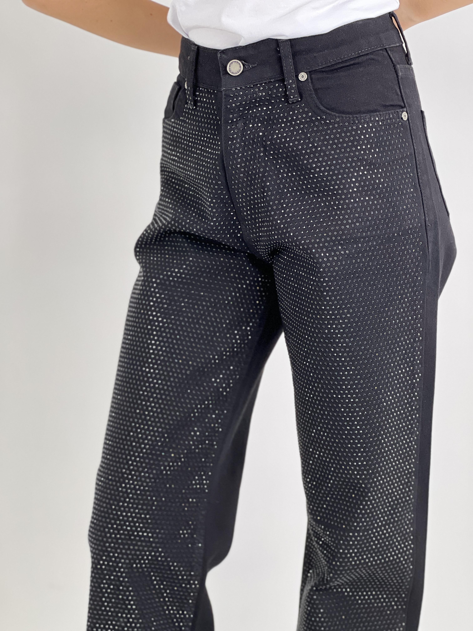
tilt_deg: -10.5
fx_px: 1403
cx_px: 236
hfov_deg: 19.1
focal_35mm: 77
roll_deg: +3.3
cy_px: 316
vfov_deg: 25.3
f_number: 2.8
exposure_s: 1/100
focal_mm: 9
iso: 160
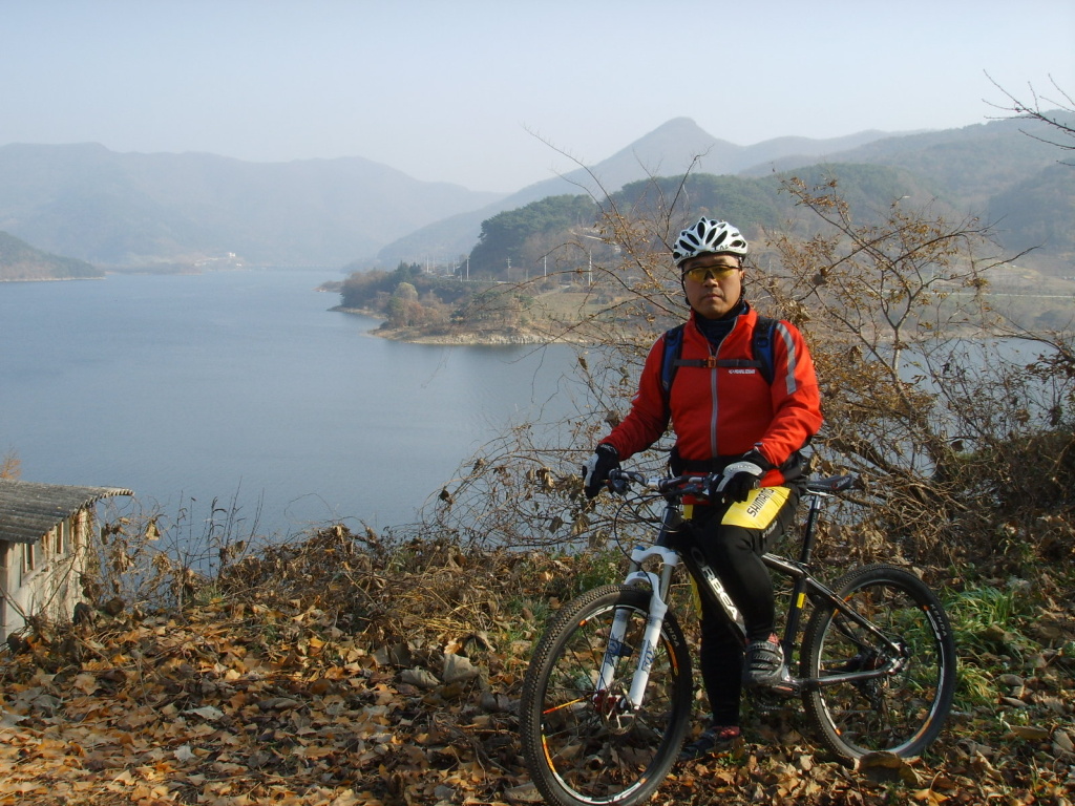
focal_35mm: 39
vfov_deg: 36.8
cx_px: 538
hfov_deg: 47.9
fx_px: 1211
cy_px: 403
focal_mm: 6.6
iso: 50
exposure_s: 1/125
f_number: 6.3
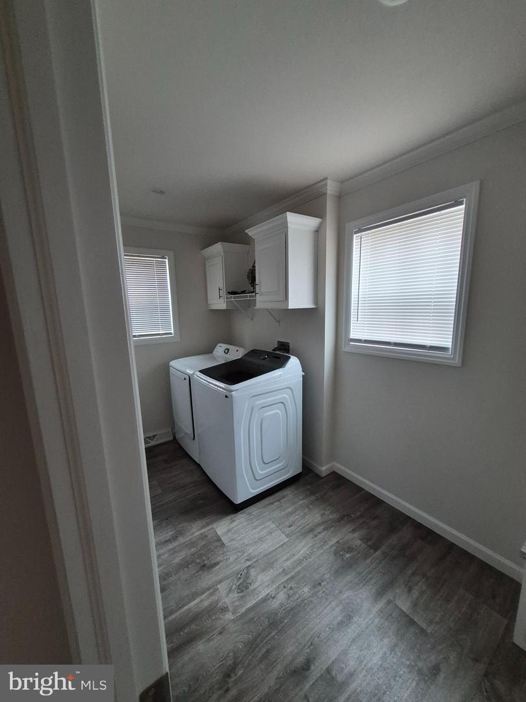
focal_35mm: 13
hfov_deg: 89.9
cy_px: 351
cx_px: 263
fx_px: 263
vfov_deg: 106.2
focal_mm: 1.74
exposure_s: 1/60
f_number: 2.2
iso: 640
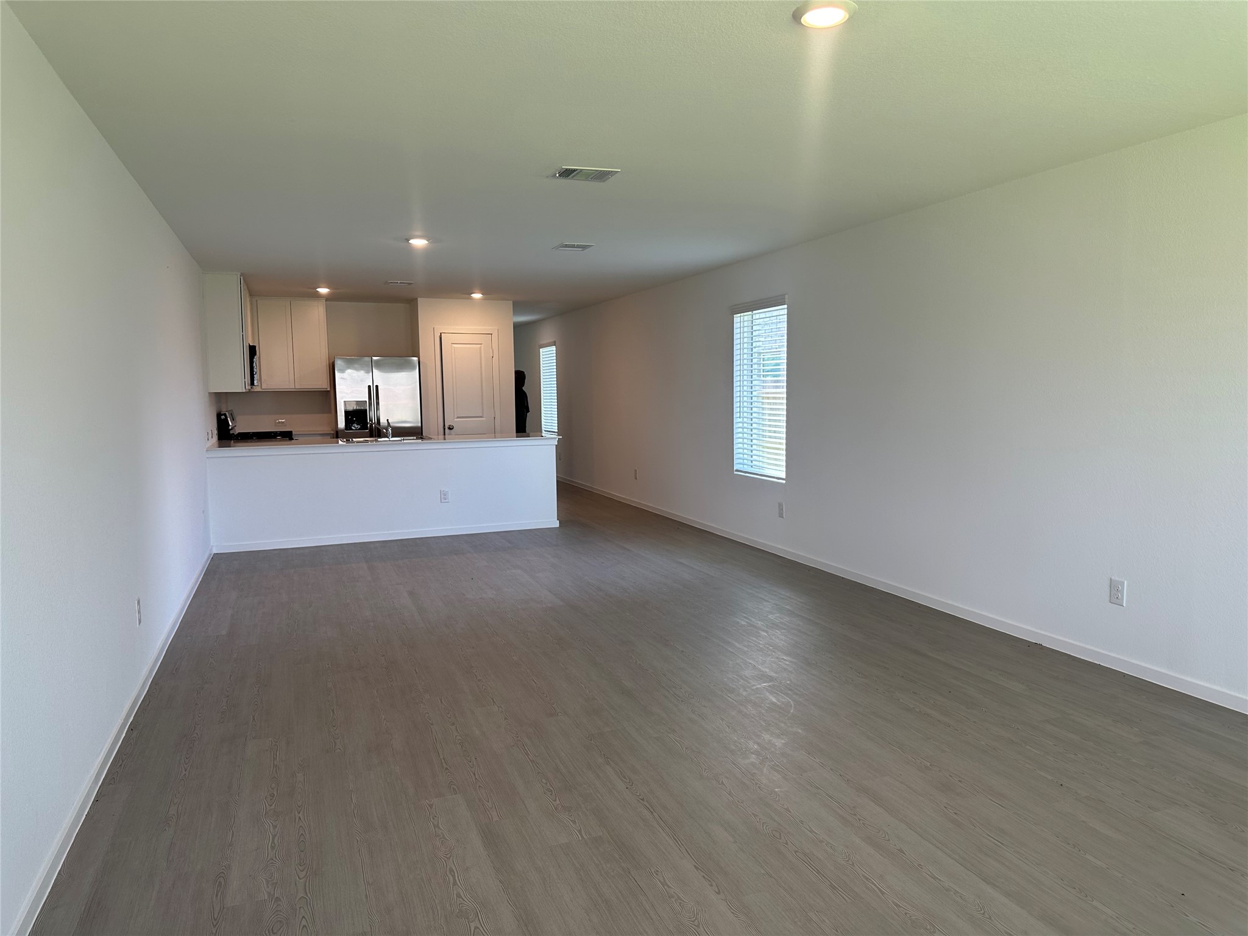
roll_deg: +0.3
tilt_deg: -3.9
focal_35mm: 24
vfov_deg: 56.8
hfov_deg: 71.6
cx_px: 624
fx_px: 865
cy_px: 468
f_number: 1.78
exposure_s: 1/121
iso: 100
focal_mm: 6.86
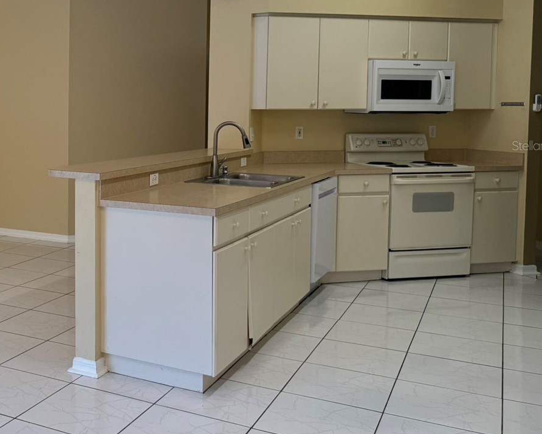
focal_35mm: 42
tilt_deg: -1.8
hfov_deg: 41.3
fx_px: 674
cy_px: 145
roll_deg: -0.6
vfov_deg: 35.3
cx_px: 83
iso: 200
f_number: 1.78
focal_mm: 6.76
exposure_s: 1/232
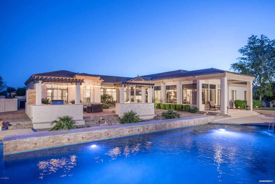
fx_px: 176
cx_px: 138
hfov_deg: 76.1
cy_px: 92
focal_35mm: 23
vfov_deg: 55.1
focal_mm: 23
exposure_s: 1/2.5
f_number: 7.1
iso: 1250
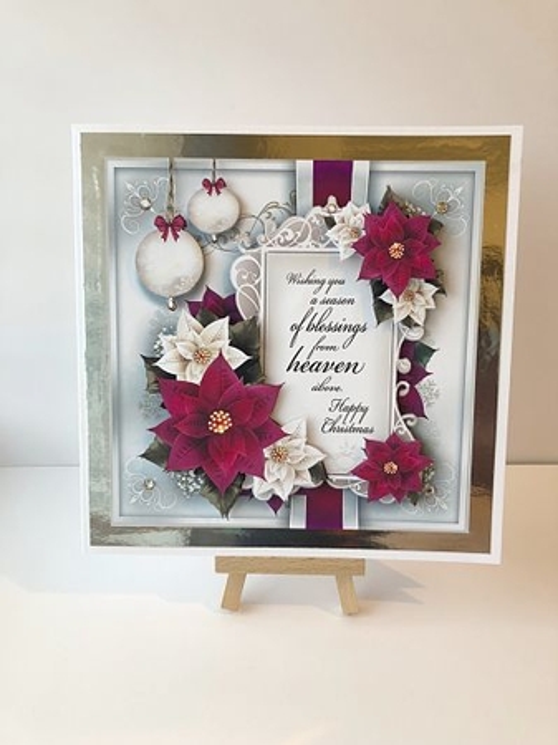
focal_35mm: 28
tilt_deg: -25.4
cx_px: 279
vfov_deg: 63.5
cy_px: 372
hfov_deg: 49.7
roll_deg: +0.2
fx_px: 602
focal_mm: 3.99
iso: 32
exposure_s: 1/20
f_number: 1.8
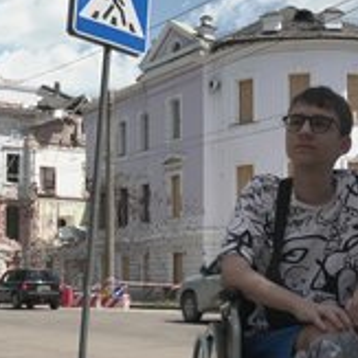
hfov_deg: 24.3
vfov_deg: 24.1
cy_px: 267
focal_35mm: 71
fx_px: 831
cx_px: 217
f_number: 9
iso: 800
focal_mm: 34
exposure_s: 1/50
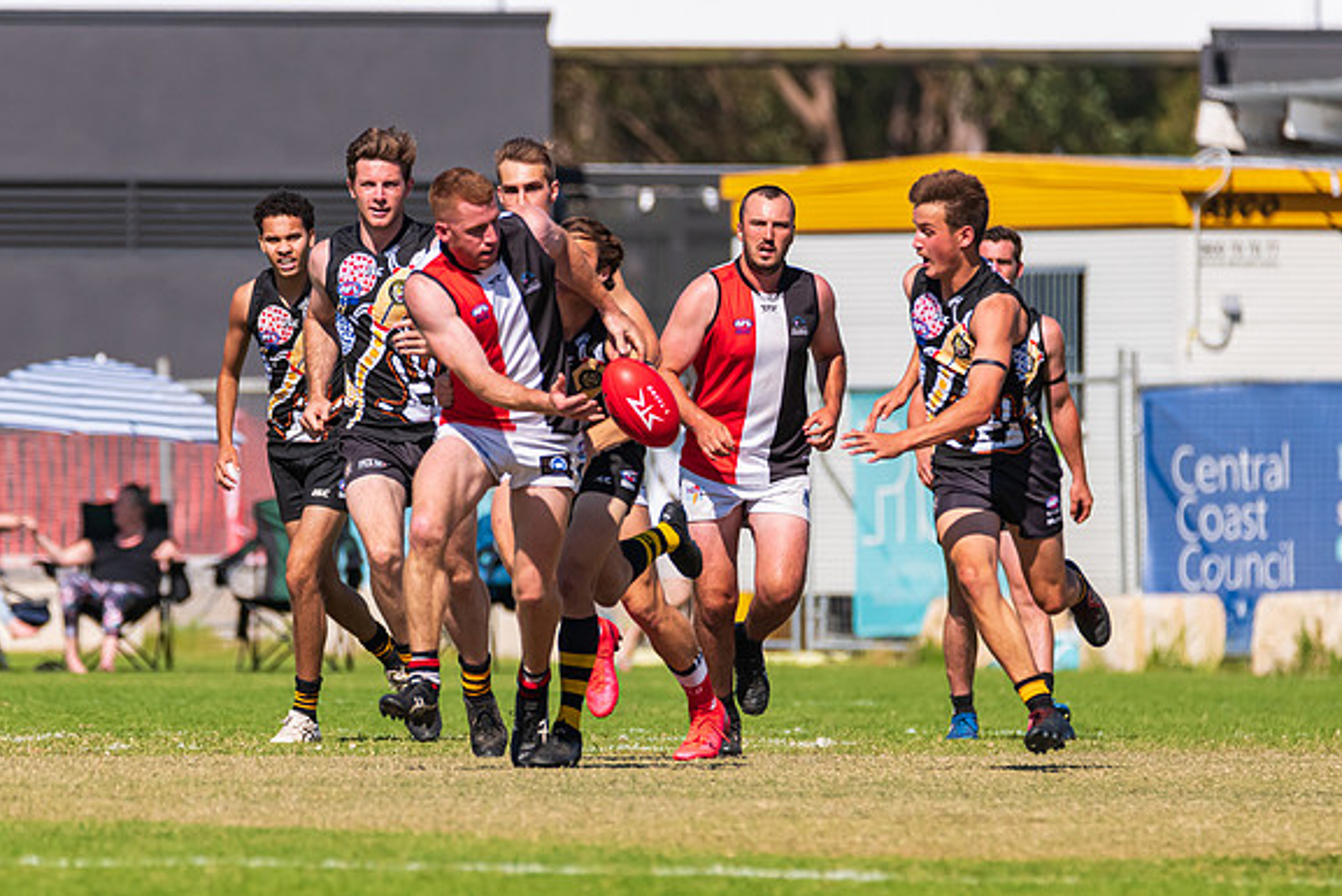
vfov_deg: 2.3
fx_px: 22520
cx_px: 571
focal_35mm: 604
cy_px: 515
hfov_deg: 3.4
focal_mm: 400
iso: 800
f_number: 6.3
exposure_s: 1/4000
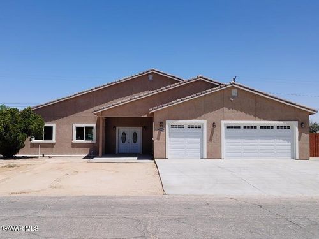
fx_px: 359
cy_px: 120
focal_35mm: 39
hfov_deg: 47.9
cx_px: 160
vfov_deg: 36.8
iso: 50
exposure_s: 1/4000
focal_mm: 5.58
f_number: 1.8
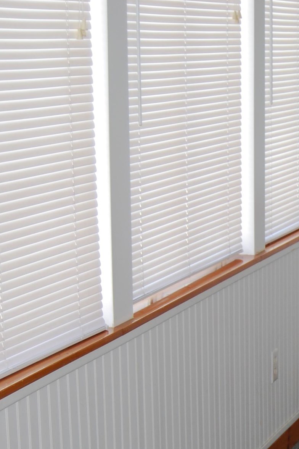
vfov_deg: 19.8
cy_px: 357
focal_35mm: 102
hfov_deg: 13.0
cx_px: 384
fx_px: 1271
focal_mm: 26
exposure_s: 1/60
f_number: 4.2
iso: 200
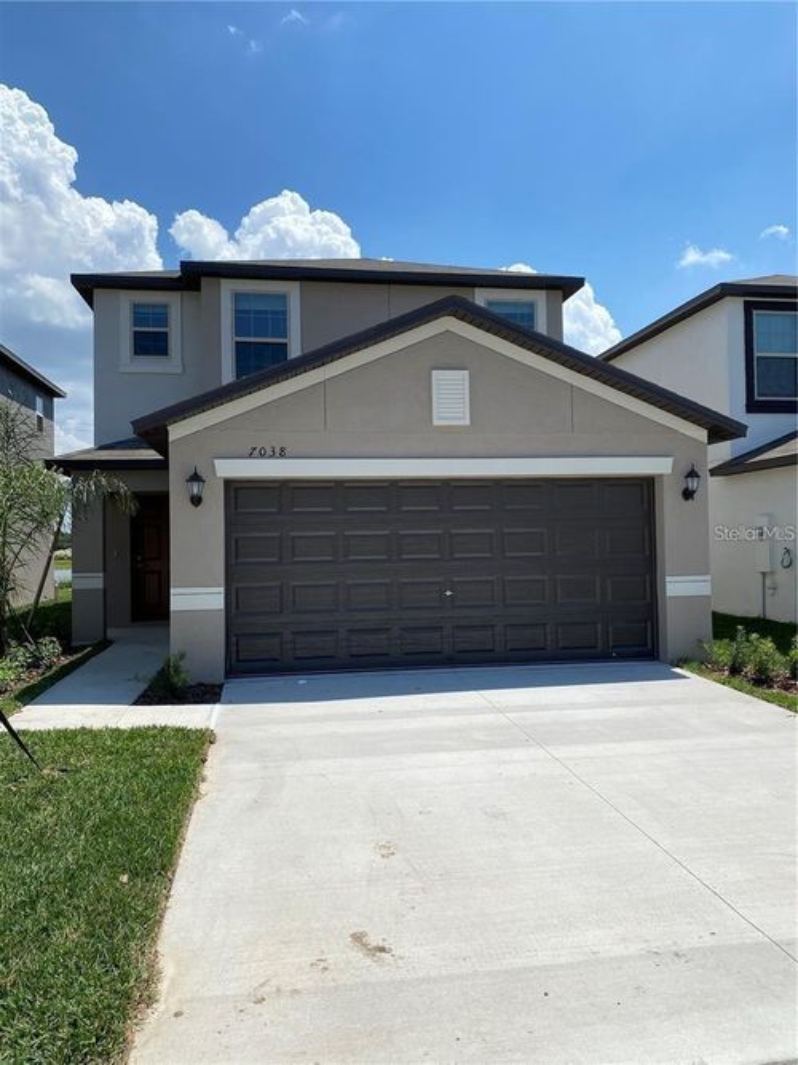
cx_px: 399
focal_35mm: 26
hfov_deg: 53.0
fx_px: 799
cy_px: 532
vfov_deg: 67.3
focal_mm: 4.25
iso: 32
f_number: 1.8
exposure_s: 1/5025
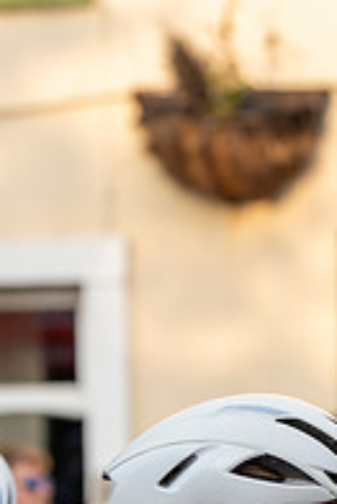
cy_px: 576
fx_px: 3406
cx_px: 334
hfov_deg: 5.7
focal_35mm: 243
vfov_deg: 8.4
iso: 500
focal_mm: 106
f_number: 4.5
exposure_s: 1/1250
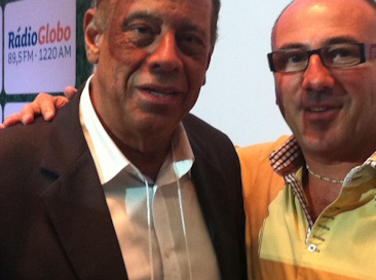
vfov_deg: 17.1
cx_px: 182
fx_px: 932
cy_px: 132
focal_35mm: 86
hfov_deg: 22.8
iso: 200
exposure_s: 1/15
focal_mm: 3.85
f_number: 2.8
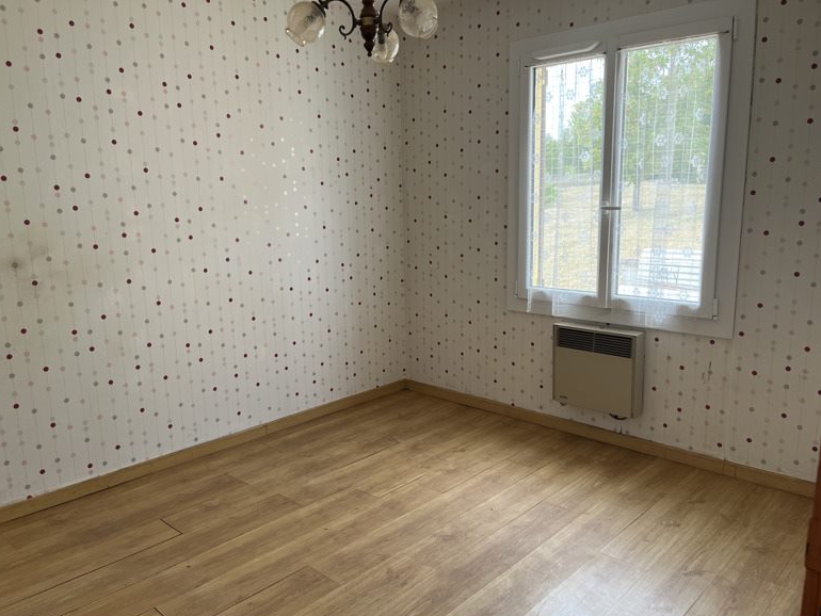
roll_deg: +1.4
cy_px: 319
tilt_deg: -10.7
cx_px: 415
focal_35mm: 27
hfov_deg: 65.3
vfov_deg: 51.4
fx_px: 641
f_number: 1.6
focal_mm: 5.1
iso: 64
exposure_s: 1/164
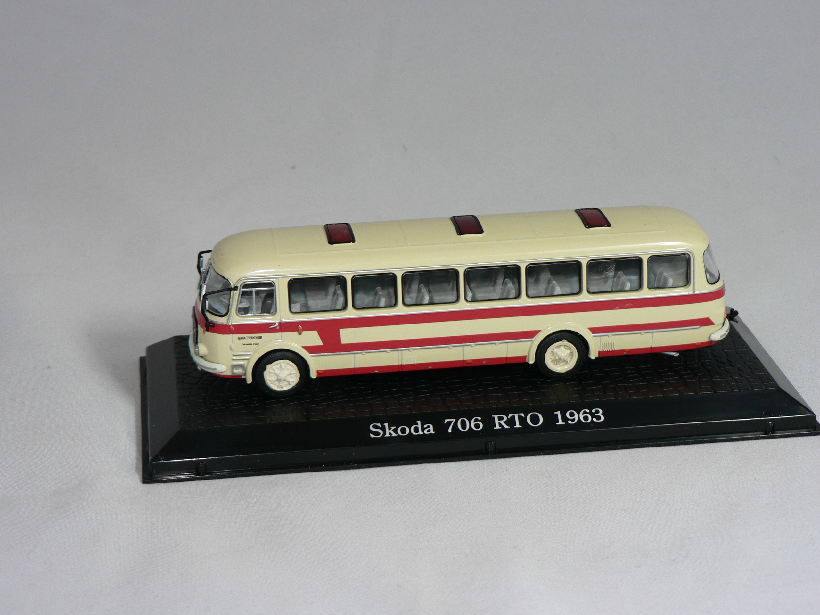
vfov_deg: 18.7
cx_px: 410
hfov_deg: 24.7
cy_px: 308
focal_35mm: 79
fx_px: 1871
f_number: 3.2
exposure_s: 1/60
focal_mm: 13.1
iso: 80
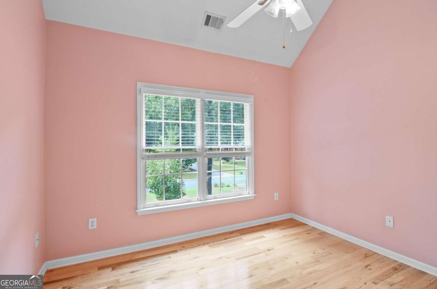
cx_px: 218
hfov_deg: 95.1
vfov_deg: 71.8
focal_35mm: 16
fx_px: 200
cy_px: 144
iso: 200
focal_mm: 11
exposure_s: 1/1.67
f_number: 13
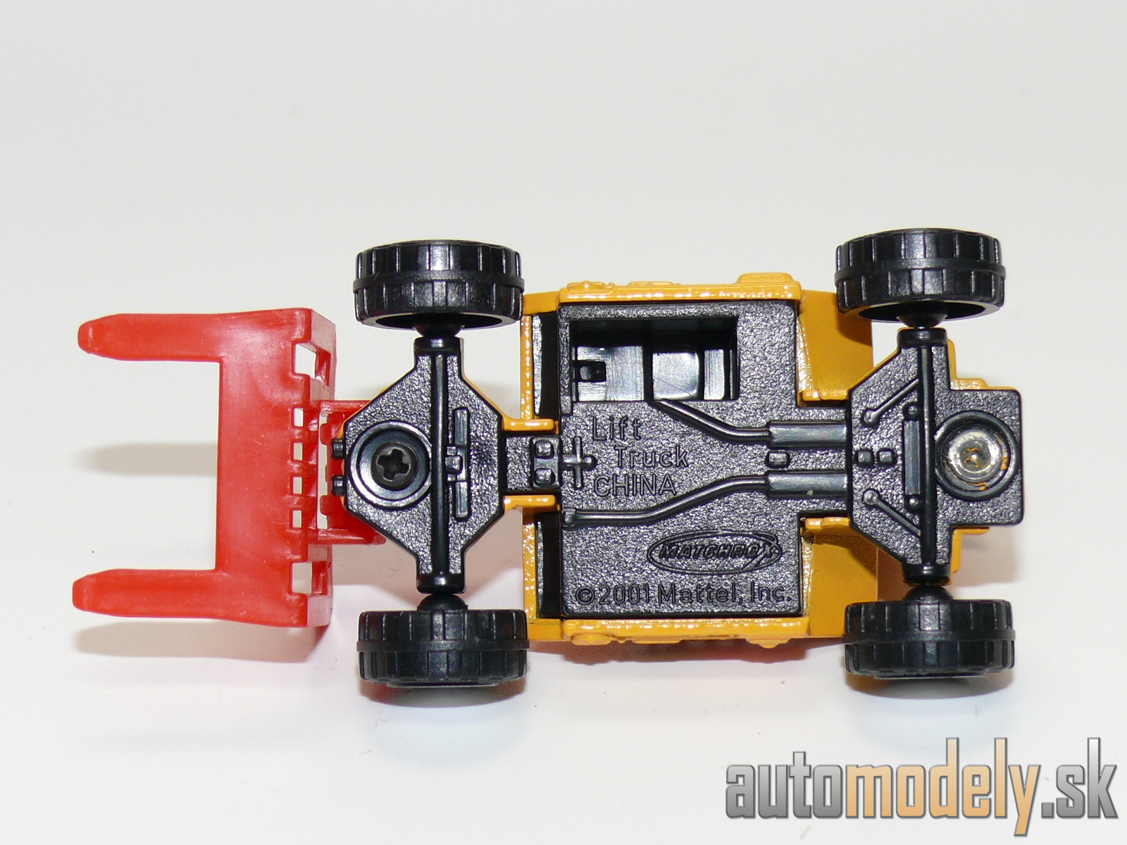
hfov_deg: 19.1
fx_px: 3353
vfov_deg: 14.4
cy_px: 422
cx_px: 564
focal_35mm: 103
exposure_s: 1/30
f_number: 4
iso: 100
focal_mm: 13.5
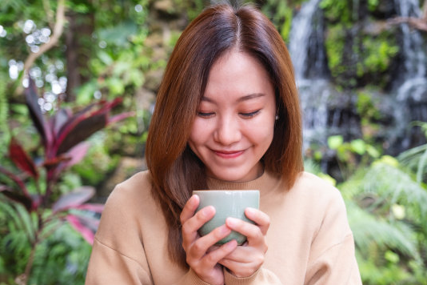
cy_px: 144
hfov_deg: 36.2
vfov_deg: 24.6
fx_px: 652
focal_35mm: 55
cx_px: 231
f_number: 2.8
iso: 160
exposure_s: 1/55
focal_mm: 32.1
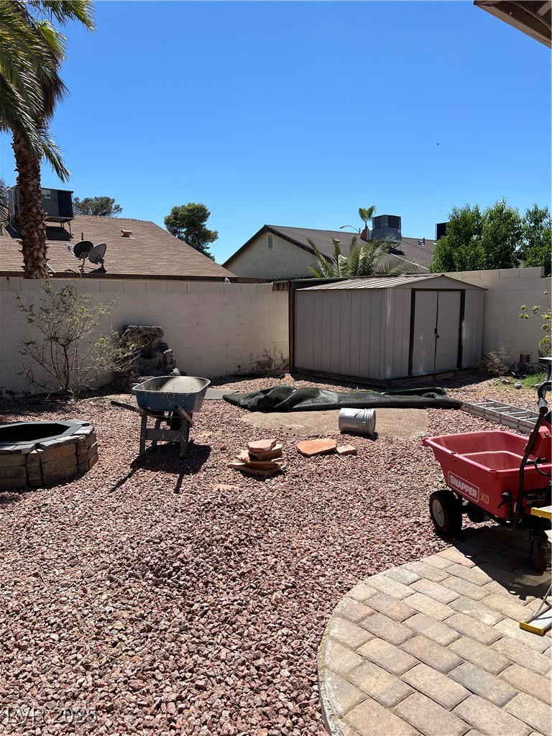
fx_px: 553
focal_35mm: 26
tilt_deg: -5.8
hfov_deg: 53.1
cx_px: 276
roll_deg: +1.5
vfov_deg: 67.3
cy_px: 368
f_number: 1.5
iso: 50
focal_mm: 5.7
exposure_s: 1/4444
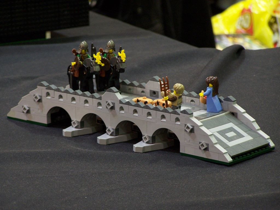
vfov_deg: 7.9
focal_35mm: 189
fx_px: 1529
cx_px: 140
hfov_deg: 10.5
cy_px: 105
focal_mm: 31.3
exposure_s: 1/8
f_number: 3.2
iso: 140
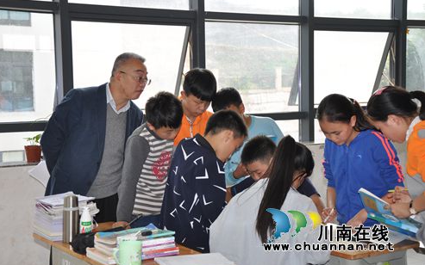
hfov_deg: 33.0
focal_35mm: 62
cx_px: 210
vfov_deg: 20.9
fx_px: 718
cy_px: 129
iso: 400
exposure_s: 1/125
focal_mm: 40
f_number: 4.5
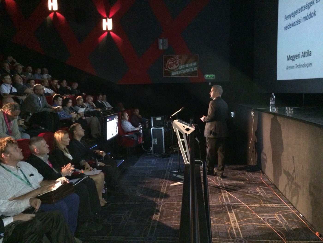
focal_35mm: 29
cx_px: 162
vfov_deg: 48.2
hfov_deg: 61.7
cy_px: 122
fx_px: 271
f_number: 2.2
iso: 640
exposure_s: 1/16
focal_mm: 4.15
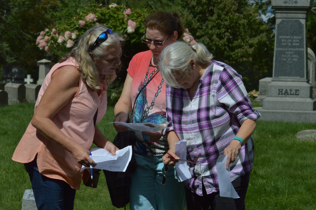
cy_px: 105
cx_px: 158
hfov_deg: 17.5
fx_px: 1026
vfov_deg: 11.7
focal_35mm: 117
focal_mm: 78
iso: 200
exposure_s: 1/1250
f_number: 9
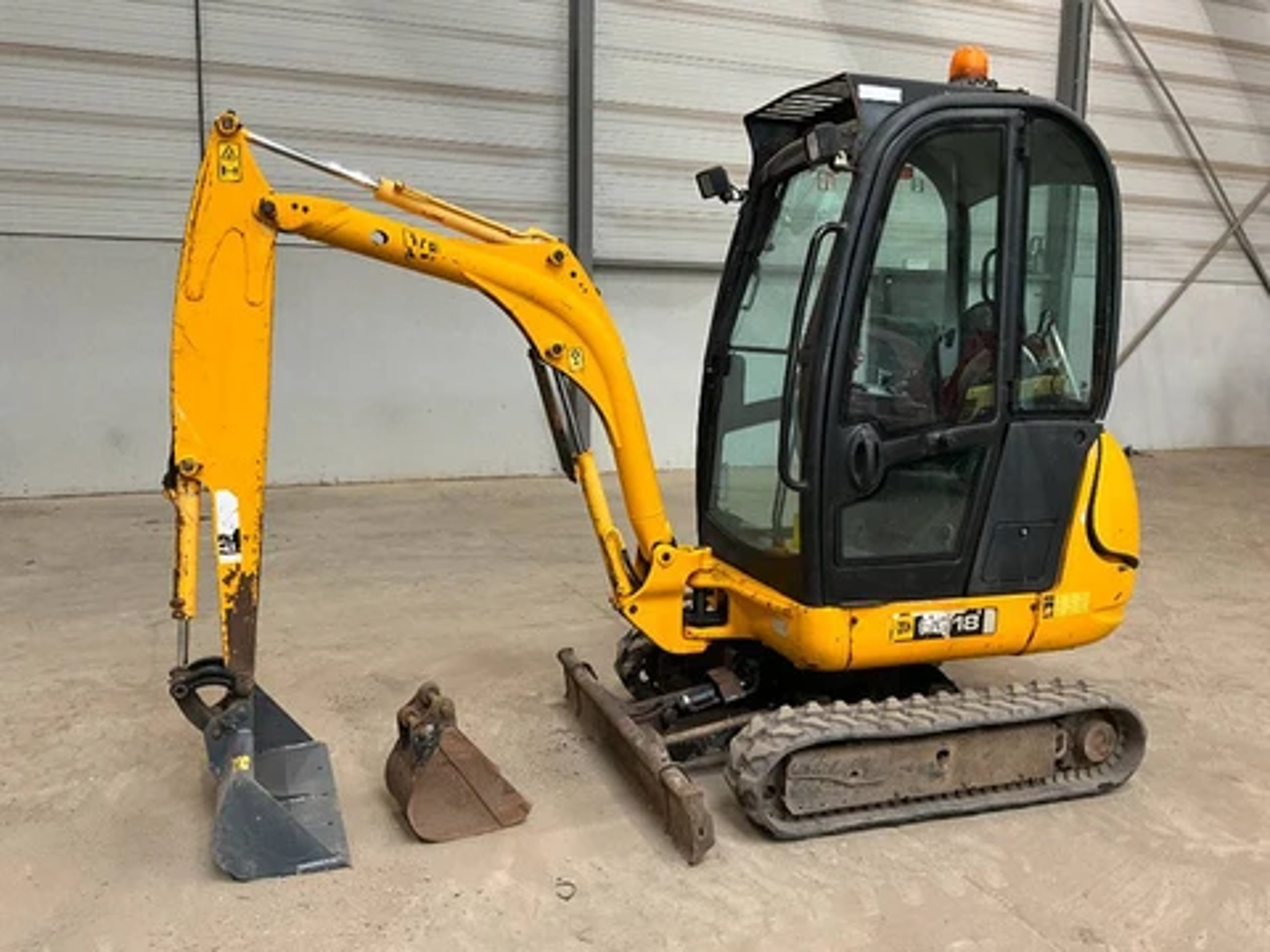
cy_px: 476
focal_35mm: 29
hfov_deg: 61.7
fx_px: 1064
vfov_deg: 48.2
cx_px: 635
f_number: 1.8
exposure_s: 1/60
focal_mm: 3
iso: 125
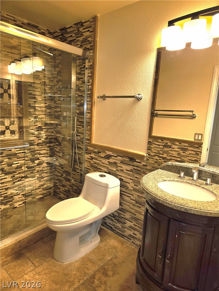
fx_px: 194
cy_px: 146
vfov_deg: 73.9
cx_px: 110
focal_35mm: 23
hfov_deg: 58.9
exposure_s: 1/60.2
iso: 40
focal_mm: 5.4
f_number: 1.8
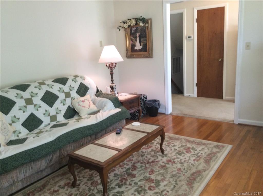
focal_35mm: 32
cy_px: 98
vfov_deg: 44.0
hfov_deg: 56.9
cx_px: 132
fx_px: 243
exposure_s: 1/24
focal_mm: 3.3
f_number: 2.4
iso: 64
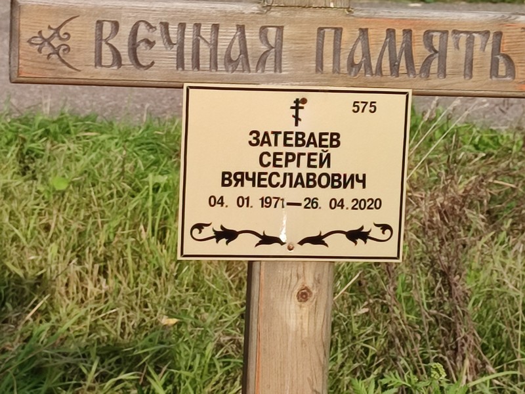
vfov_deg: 54.9
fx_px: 379
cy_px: 197
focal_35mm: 25
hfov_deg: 69.4
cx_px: 262
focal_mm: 6.04
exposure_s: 1/463
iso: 50
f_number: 1.9
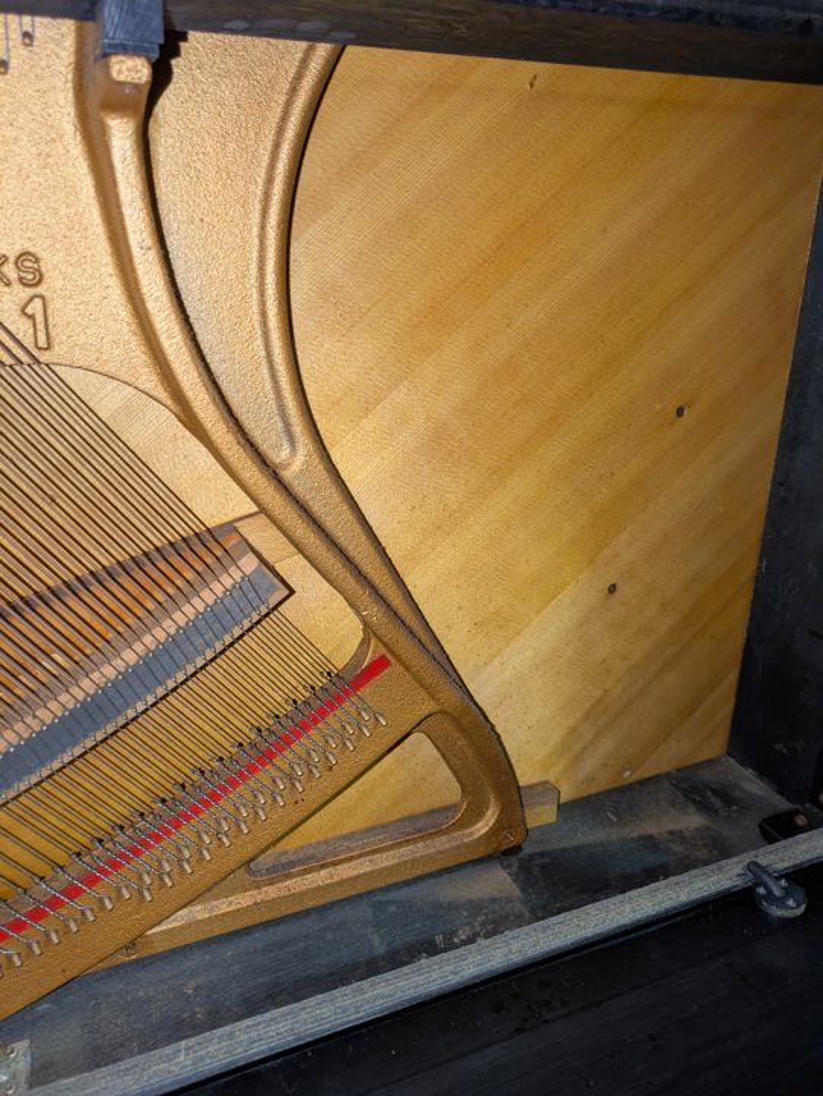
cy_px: 548
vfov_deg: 69.4
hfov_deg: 54.9
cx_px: 412
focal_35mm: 25
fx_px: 792
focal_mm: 5.43
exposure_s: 1/25
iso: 248
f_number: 1.89
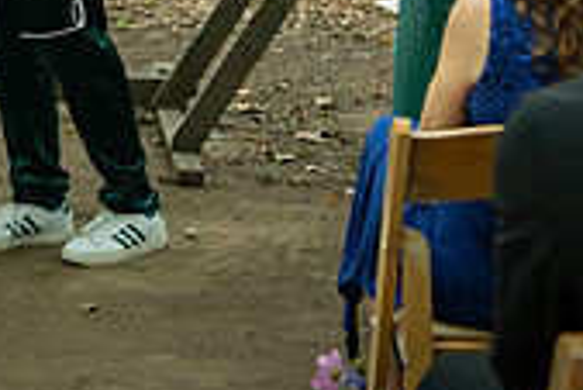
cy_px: -245
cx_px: 124
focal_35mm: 131
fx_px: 2123
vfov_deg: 10.1
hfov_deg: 15.5
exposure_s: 1/80
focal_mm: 38
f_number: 2.8
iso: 1600
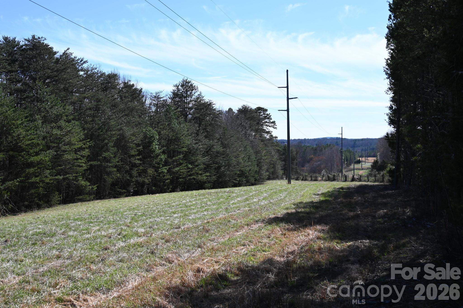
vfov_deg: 31.9
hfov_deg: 46.4
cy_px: 154
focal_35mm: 42
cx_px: 232
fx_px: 540
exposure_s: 1/320
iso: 100
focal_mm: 42
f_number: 6.3
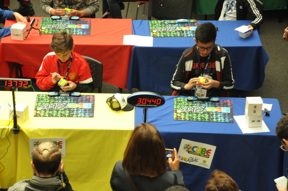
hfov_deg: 17.1
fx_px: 959
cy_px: 96
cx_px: 144
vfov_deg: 11.4
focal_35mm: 120
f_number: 5.6
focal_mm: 80
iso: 1250
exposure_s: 1/125
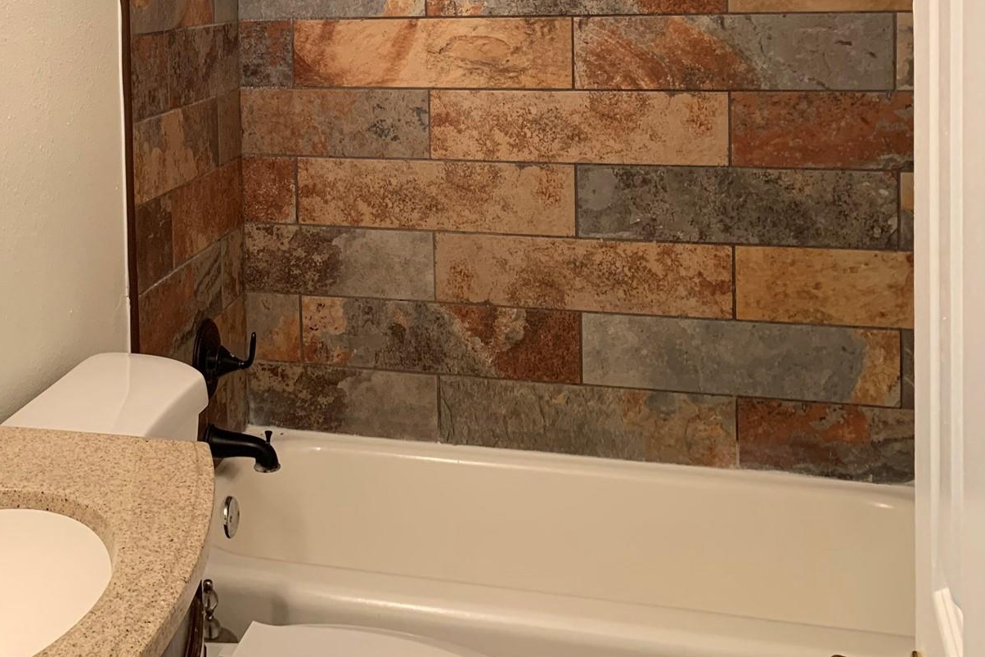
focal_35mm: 46
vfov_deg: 27.9
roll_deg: +1.3
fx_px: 1259
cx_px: 205
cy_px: 32
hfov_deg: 41.0
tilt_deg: -2.2
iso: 160
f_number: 1.8
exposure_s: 1/60
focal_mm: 4.25
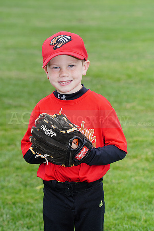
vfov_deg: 10.3
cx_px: 77
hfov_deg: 6.9
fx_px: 1282
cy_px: 116
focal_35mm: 200
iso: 200
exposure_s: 1/200
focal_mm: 200
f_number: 9
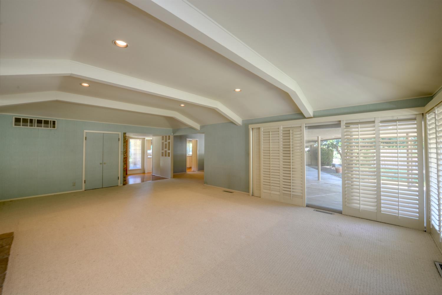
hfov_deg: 104.3
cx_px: 221
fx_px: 172
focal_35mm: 14
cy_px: 148
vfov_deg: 81.2
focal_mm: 14
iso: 400
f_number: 10
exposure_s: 1/13
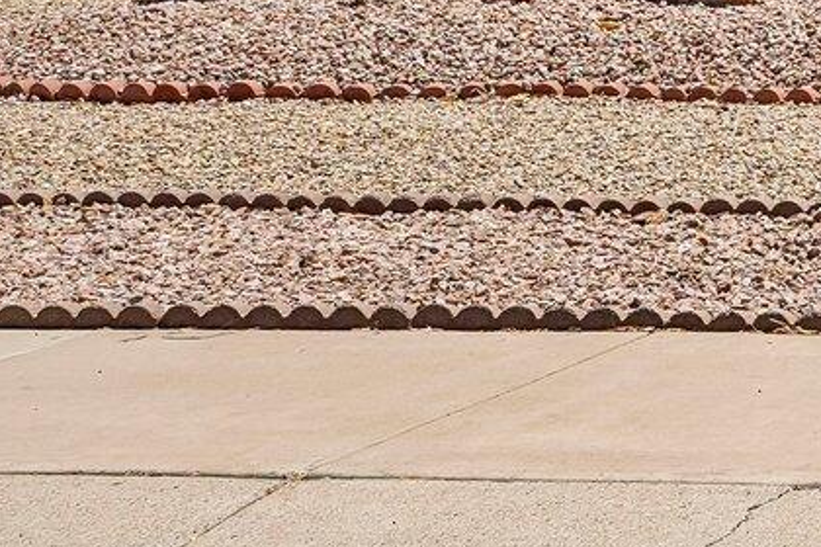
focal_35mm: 122
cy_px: -329
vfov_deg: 10.7
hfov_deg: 12.9
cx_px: 1951
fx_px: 2782
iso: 400
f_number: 8
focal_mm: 25
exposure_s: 1/1600
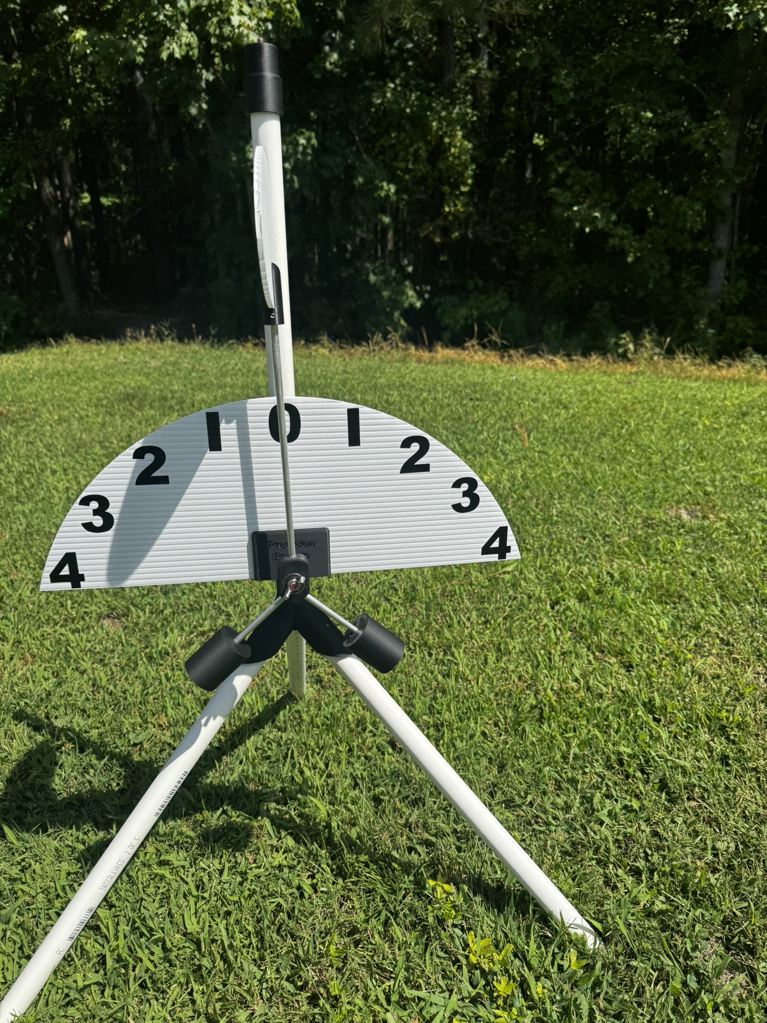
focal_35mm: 24
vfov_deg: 71.6
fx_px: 709
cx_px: 384
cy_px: 512
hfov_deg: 56.8
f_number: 1.78
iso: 80
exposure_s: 1/3597
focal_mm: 6.76
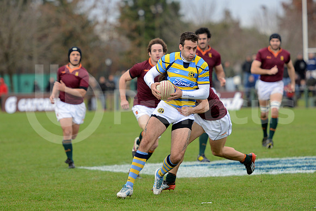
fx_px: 1493
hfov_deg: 12.1
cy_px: 106
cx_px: 158
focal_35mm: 170
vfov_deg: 8.1
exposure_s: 1/500
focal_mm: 170
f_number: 2.8
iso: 400
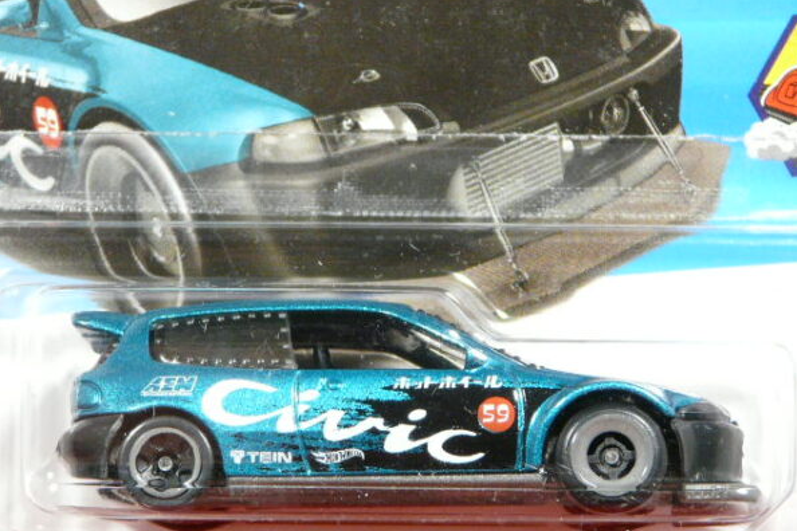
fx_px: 3741
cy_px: 288
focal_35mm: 169
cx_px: 401
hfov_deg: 12.2
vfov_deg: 8.1
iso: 200
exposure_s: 1/25
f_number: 3.6
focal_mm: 16.6
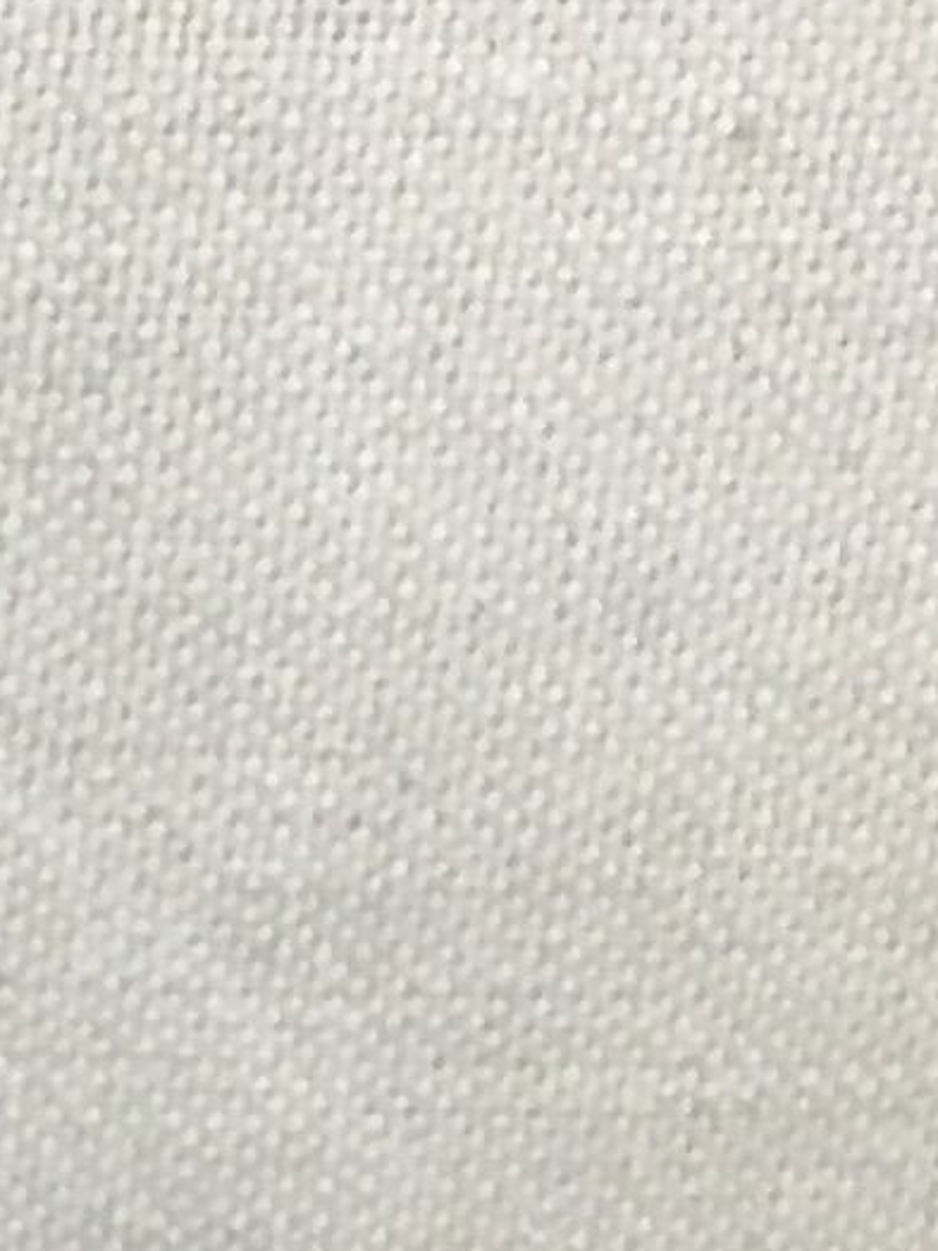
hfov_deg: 6.1
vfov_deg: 8.3
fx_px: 8057
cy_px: 2777
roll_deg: -1.7
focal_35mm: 223
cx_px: -1960
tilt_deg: -31.7
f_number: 2.2
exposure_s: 1/33
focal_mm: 4.15
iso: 40
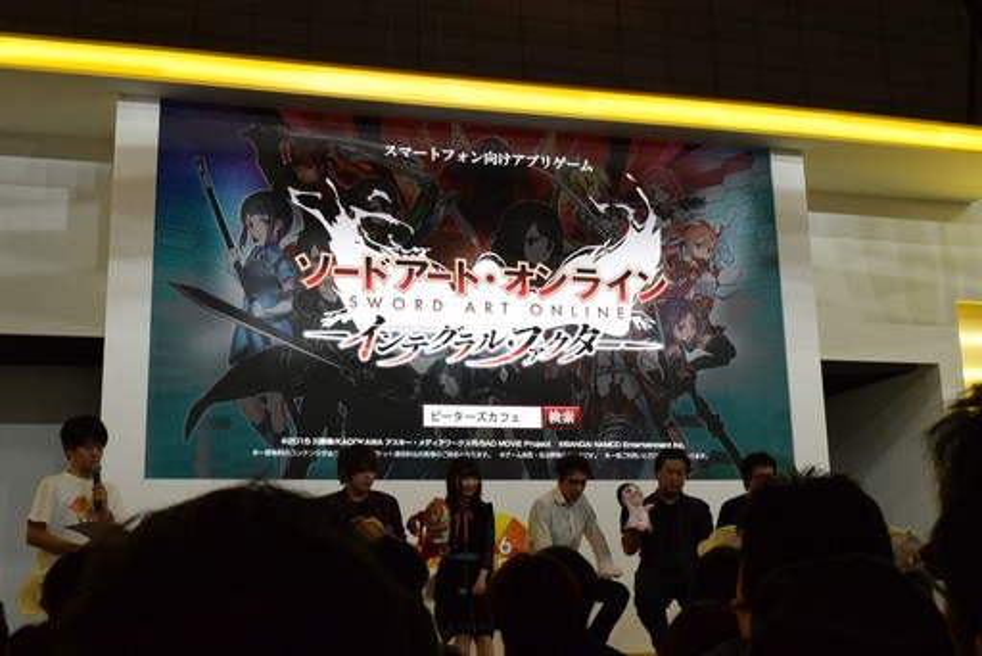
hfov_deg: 43.6
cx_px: 491
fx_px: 1228
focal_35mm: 45
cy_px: 328
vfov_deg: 29.9
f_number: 13
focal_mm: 30
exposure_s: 1/100
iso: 3200
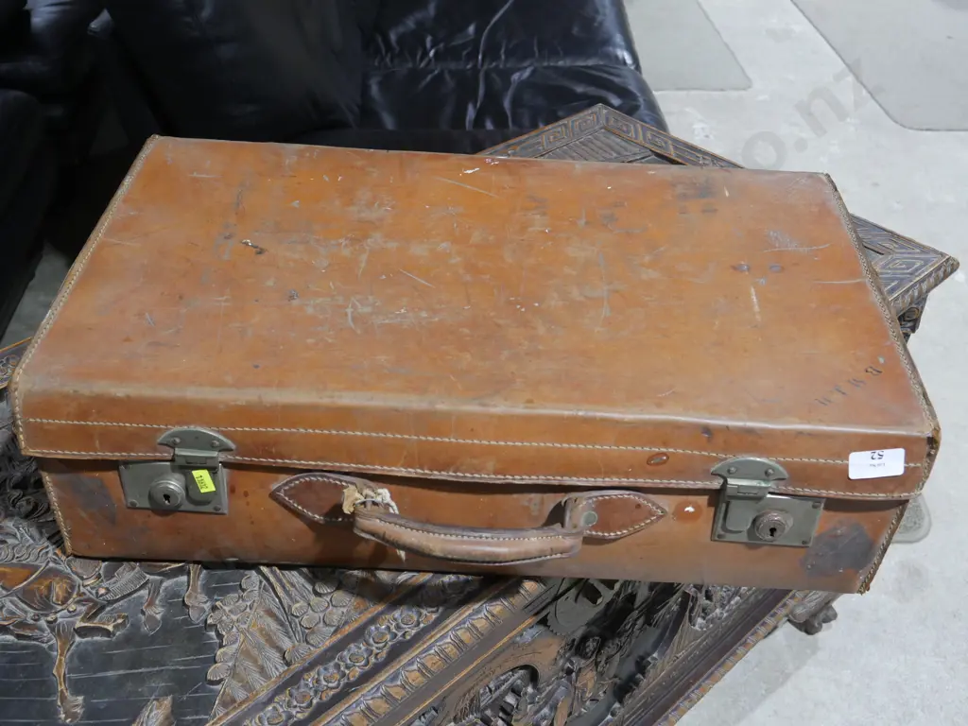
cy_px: 363
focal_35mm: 38
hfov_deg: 49.0
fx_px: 1063
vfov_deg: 37.7
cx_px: 484
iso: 1000
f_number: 5
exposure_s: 1/60
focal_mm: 19
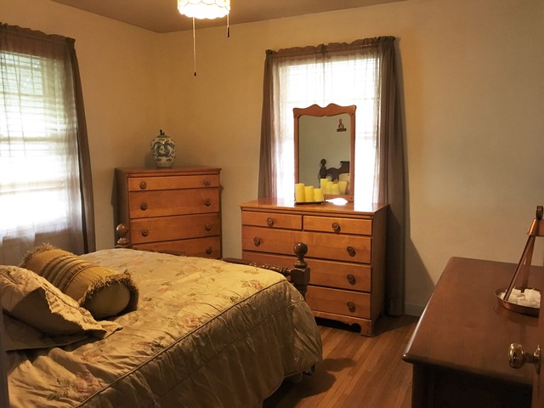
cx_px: 272
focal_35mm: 29
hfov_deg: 61.7
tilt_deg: -6.6
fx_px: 456
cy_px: 204
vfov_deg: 48.2
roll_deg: -0.2
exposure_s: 1/20
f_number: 2.2
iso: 200
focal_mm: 4.15
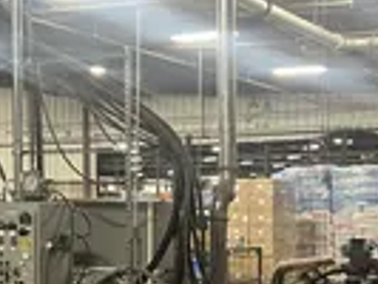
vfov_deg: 18.7
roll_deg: -0.2
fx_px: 853
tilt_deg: -2.7
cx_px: 148
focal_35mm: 78
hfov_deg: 24.9
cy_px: 233
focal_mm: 5.7
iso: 250
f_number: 1.5
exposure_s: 1/60
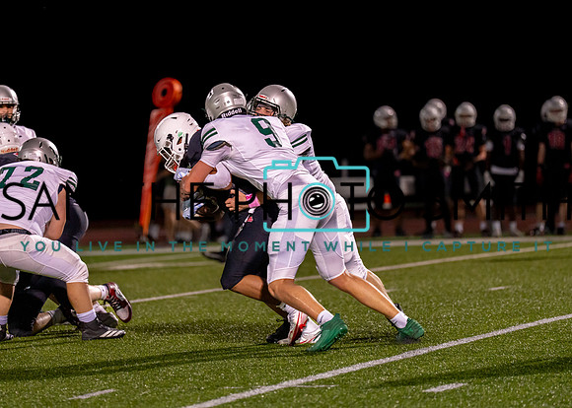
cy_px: 193
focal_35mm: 268
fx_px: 4350
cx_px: 234
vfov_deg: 5.4
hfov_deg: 7.5
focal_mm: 200
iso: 2000
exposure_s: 1/1000
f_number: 2.8
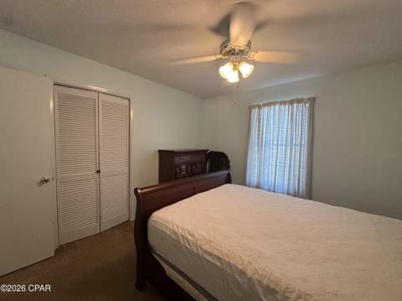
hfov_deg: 102.1
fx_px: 162
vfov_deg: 85.6
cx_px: 201
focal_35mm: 14
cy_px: 150
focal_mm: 2.22
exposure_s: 1/120
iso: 200
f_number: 2.2
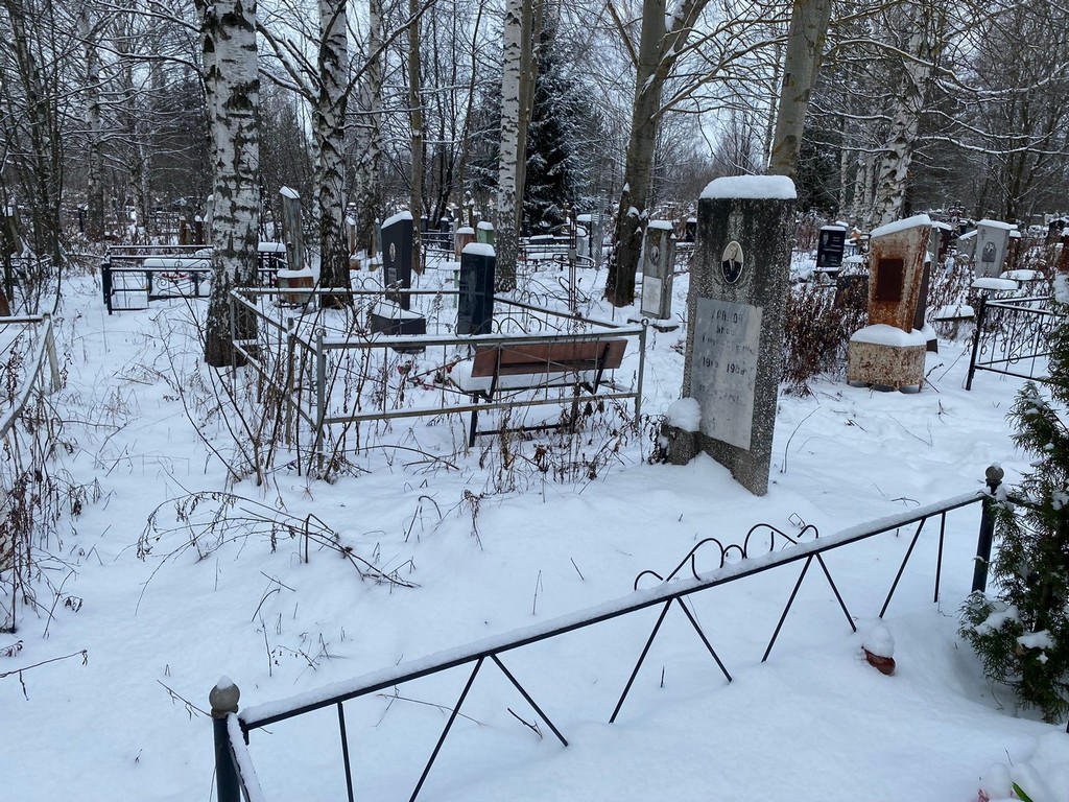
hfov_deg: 67.3
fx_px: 803
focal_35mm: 26
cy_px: 401
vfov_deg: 53.1
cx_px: 534
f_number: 1.8
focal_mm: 4.25
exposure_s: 1/778
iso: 32
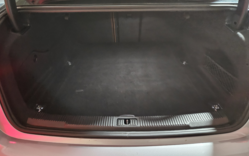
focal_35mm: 25
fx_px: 170
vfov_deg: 49.2
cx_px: 123
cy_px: 71
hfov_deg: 72.5
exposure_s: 1/15
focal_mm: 5.4
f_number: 1.8
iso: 2000
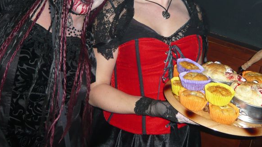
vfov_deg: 27.7
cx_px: 155
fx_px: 292
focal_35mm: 42
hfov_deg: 48.1
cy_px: 25
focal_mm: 4.6
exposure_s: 1/30
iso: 100
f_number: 2.8
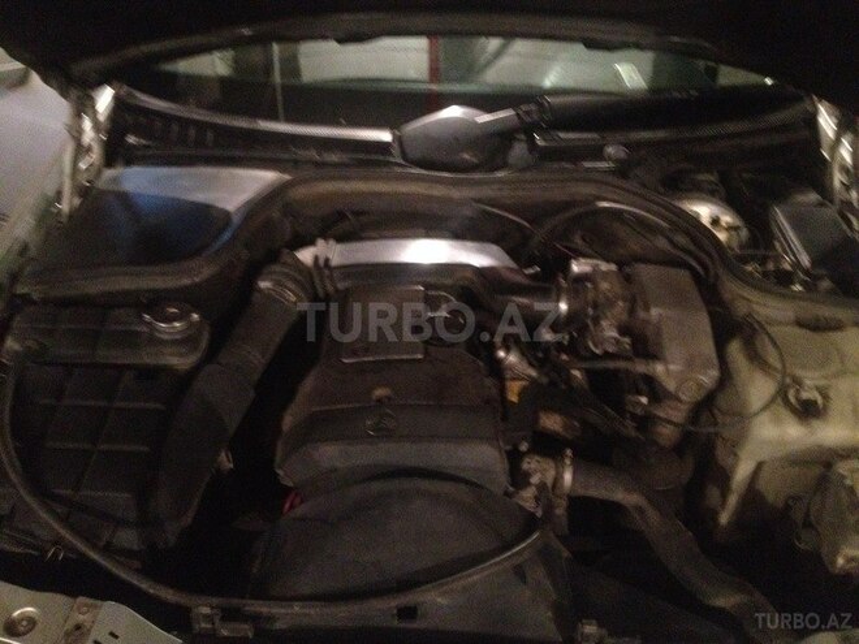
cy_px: 322
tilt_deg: -38.8
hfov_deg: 52.6
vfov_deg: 40.7
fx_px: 869
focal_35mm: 35
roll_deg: +0.8
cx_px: 430
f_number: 2.4
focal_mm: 4.28
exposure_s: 1/16
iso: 800
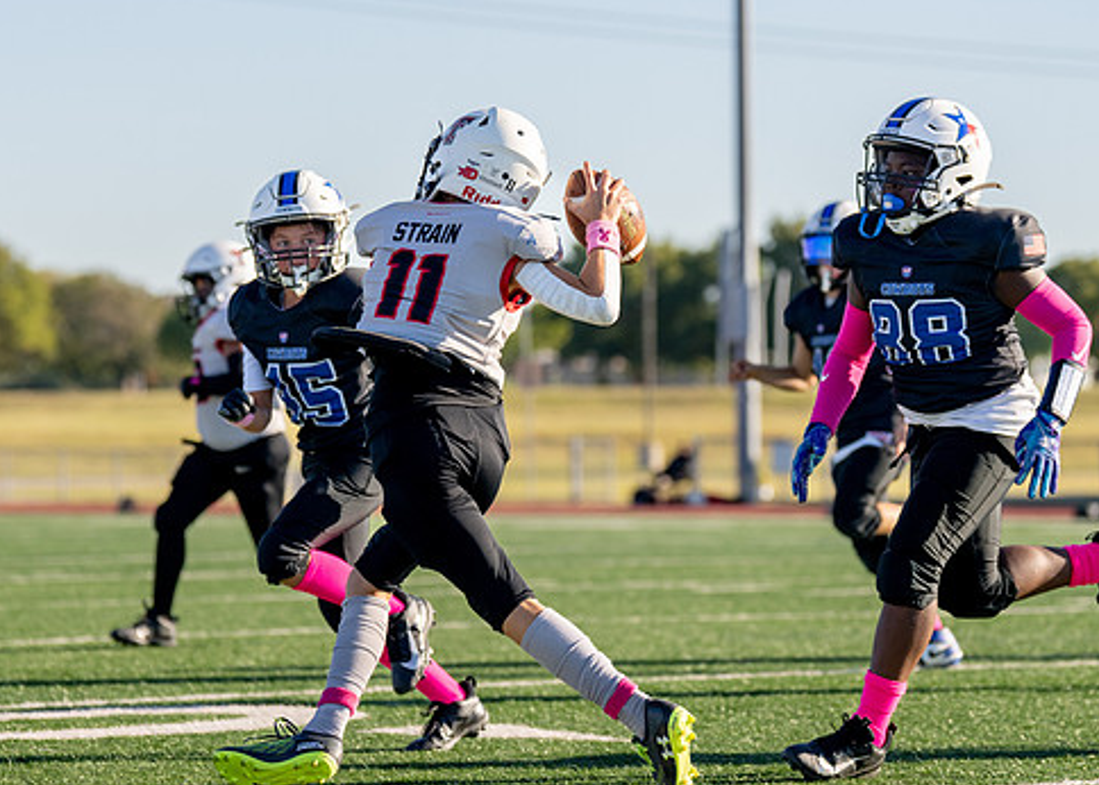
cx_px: 449
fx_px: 5245
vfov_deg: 8.6
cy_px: 338
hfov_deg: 12.0
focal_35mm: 168
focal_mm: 100
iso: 160
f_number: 2.8
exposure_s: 1/2500
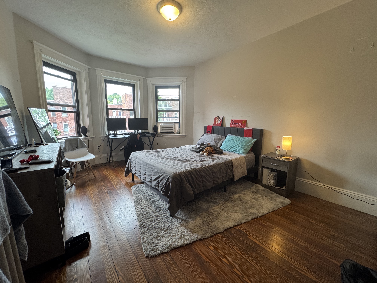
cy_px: 142
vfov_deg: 85.7
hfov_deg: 102.1
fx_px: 152
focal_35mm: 14
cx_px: 188
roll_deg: -1.0
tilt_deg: -7.5
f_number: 2.2
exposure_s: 1/60
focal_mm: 2.22
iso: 200
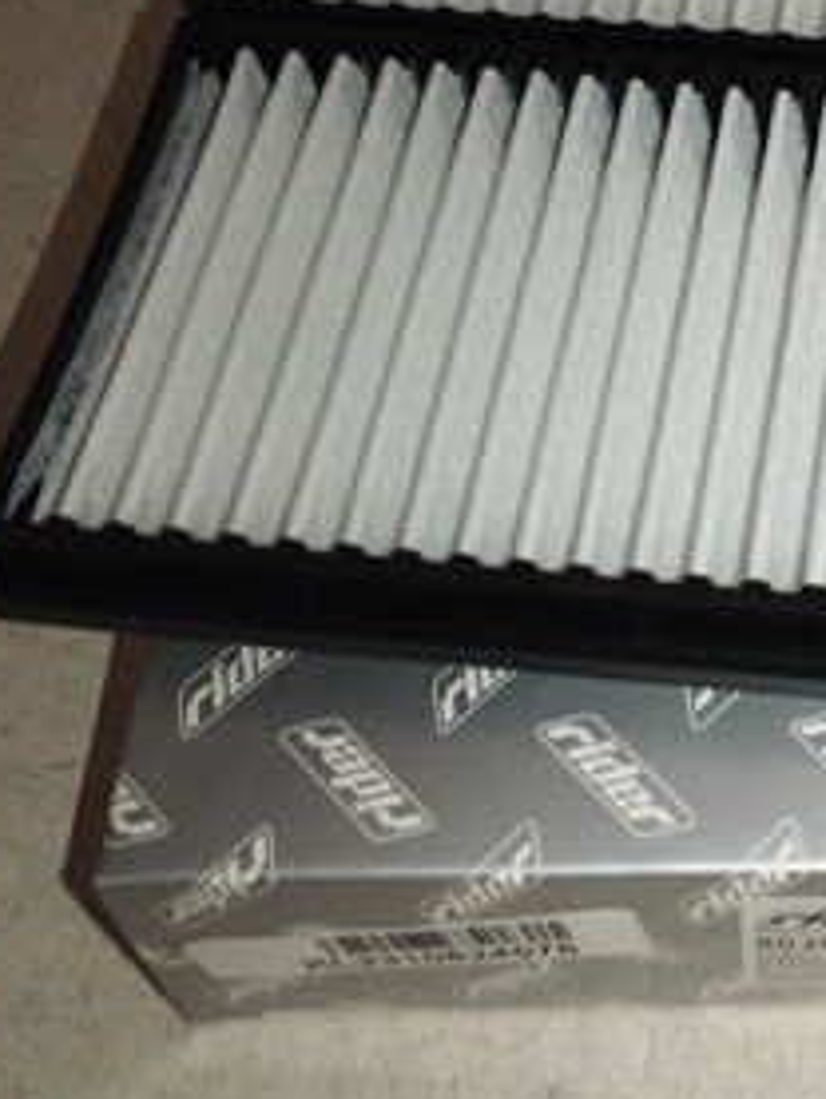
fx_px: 3815
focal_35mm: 120
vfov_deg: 16.3
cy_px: 234
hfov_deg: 12.2
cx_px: 894
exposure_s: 1/120
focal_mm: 6
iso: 125
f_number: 2
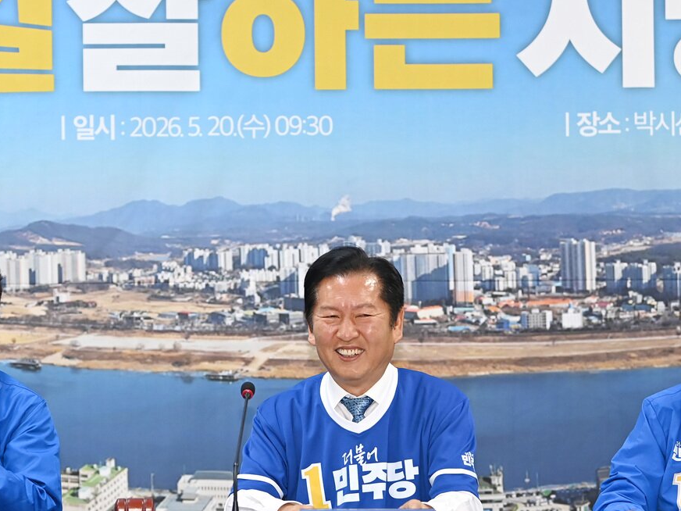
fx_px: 2125
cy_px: 314
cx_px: 329
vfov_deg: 13.7
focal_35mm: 108
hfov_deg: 18.2
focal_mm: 70
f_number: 2.8
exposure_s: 1/400
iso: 2500
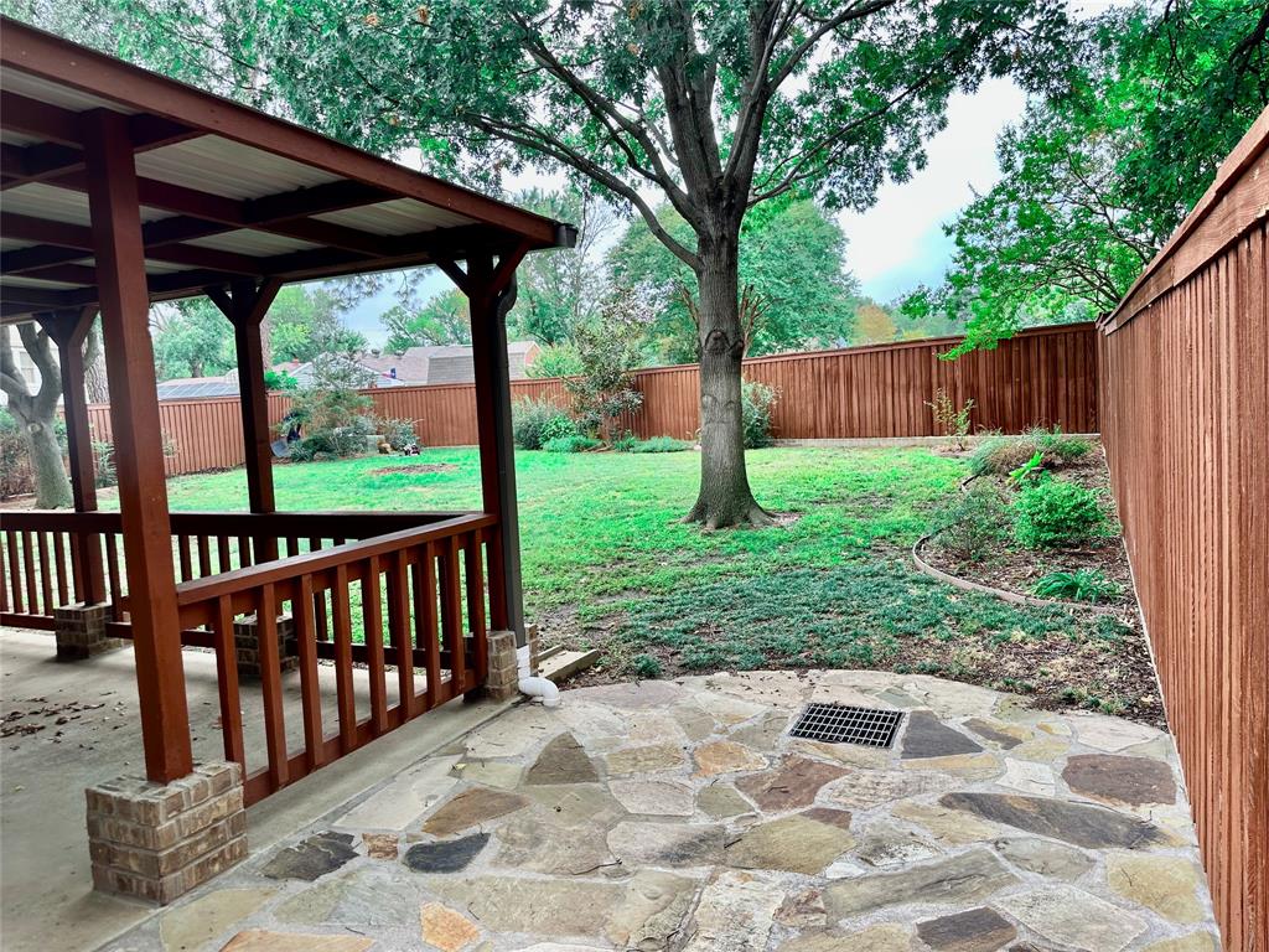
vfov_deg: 56.8
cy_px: 476
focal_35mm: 24
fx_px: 880
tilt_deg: -4.9
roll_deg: +3.1
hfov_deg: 71.6
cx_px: 634
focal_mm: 6.86
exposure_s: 1/249
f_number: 1.78
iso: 80
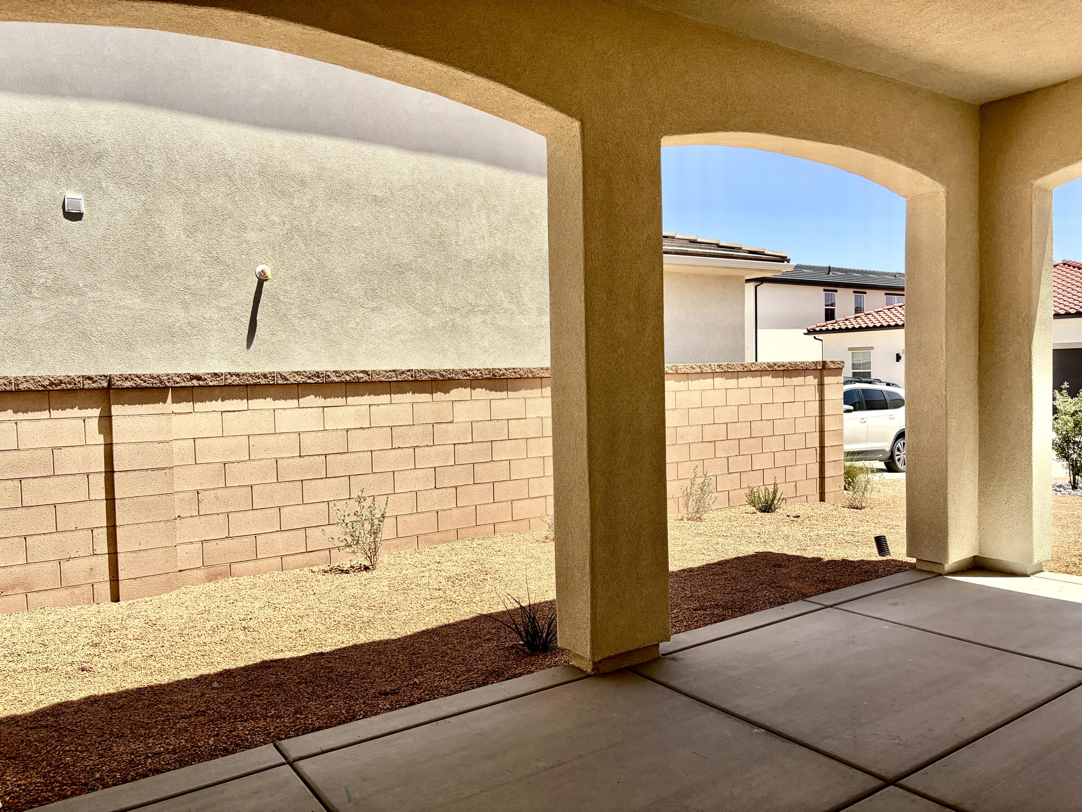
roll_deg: +1.6
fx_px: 813
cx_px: 541
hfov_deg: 67.3
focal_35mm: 26
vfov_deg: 53.1
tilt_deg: -1.8
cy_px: 406
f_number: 1.6
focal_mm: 5.96
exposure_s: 1/3279
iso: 50
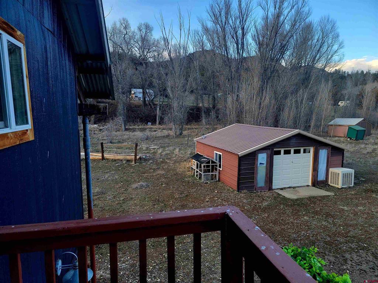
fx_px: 262
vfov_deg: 56.8
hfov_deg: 71.6
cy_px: 142
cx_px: 189
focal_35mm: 24
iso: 32
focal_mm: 6.7
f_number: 1.8
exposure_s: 1/120
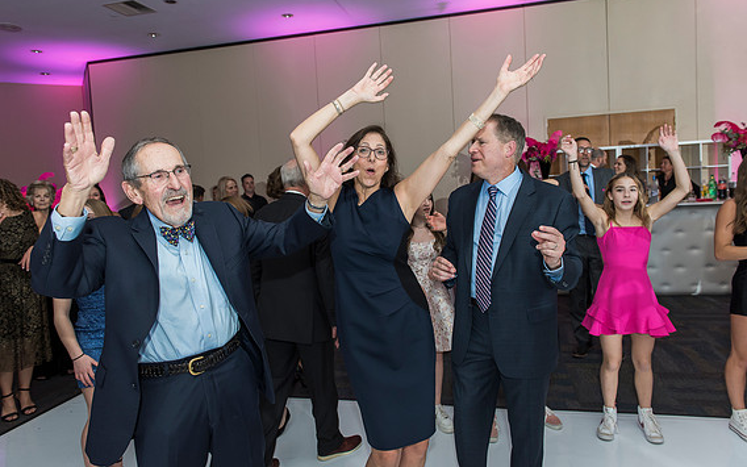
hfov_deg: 72.5
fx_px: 509
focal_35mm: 25
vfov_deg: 49.2
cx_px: 371
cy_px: 216
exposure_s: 1/100
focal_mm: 24
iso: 1000
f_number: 4
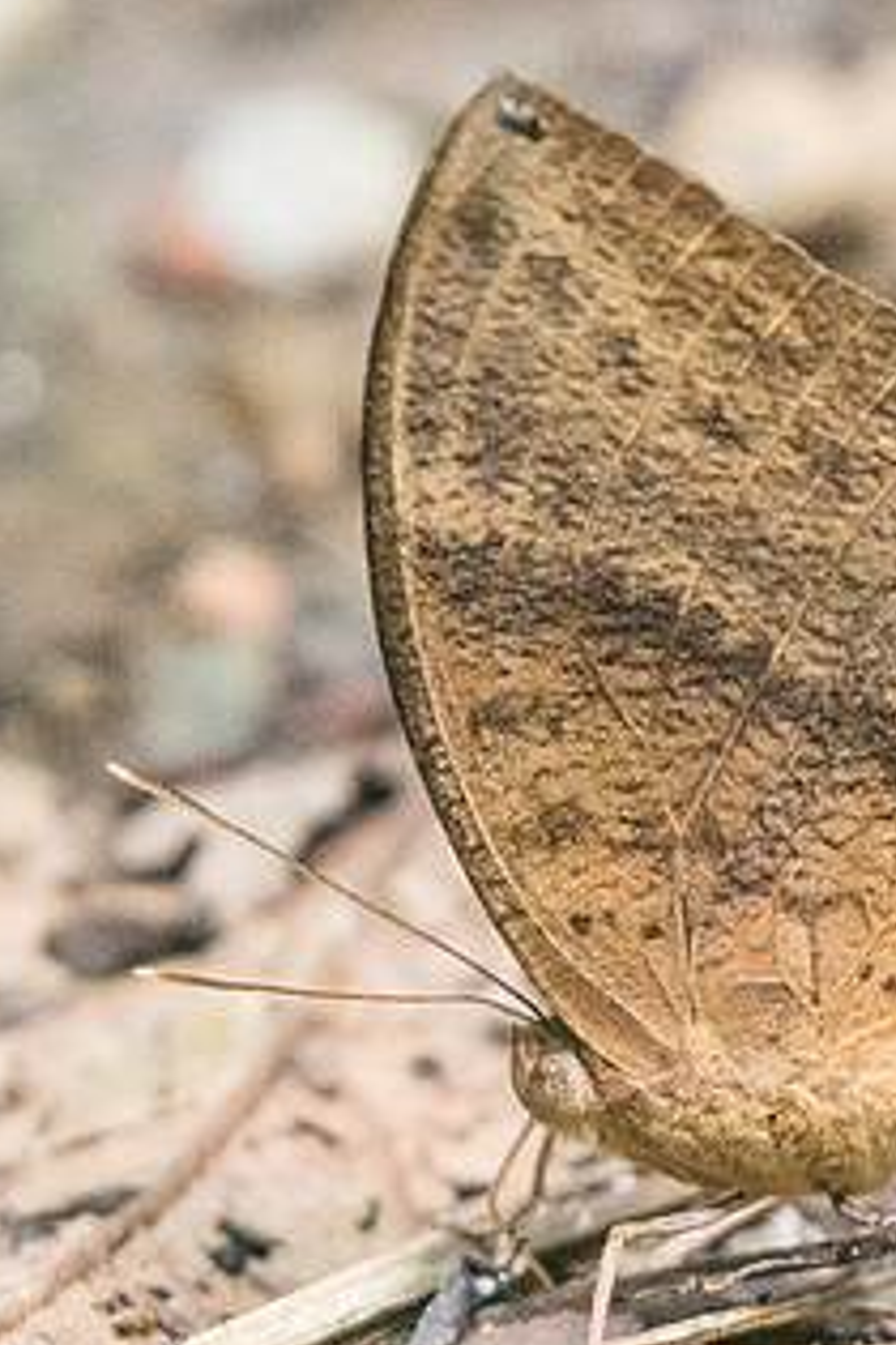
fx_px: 55473
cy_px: 796
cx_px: 917
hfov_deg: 0.9
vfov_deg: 1.4
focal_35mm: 1486
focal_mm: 400
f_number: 6.3
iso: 1600
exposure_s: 1/250
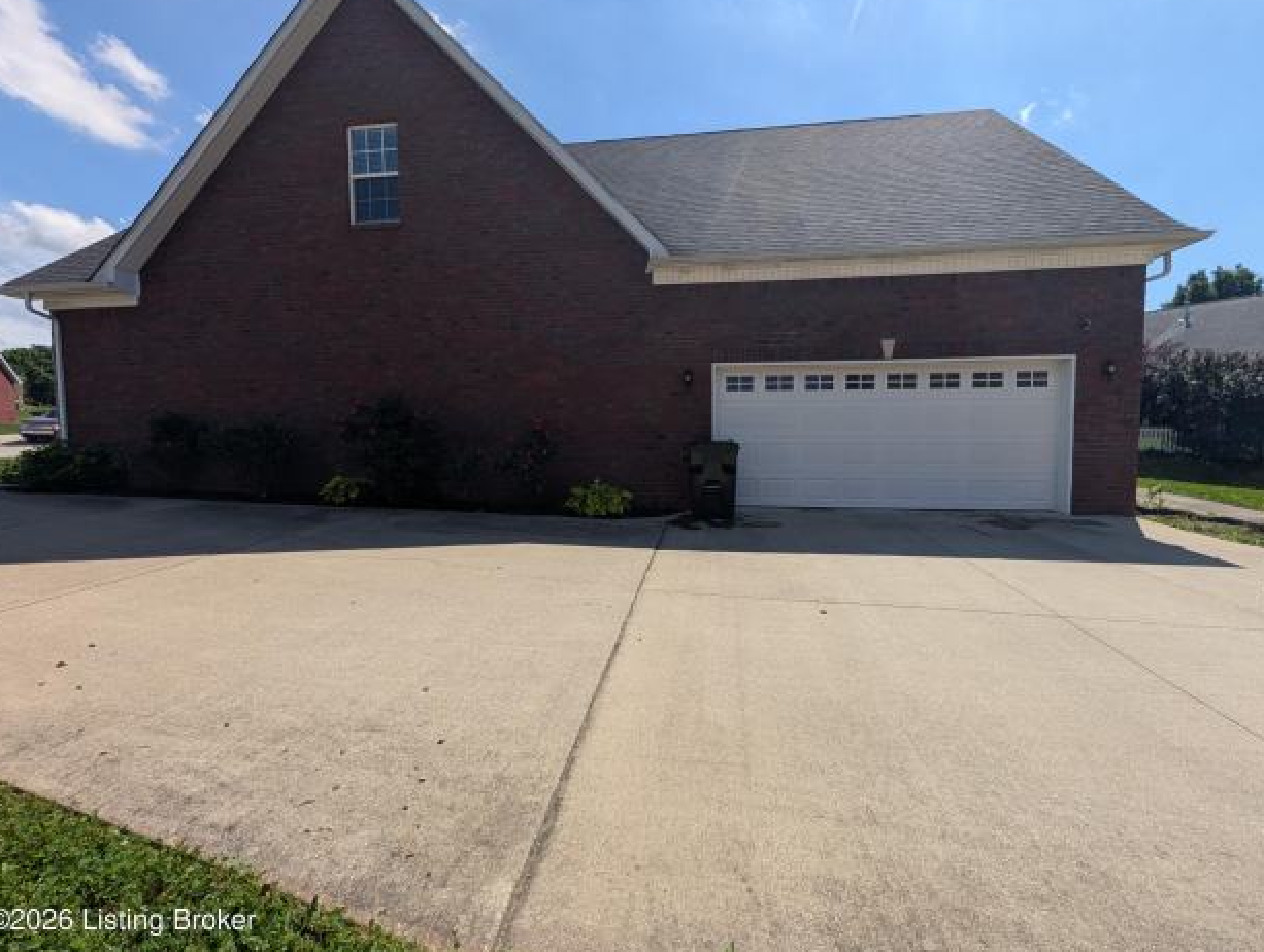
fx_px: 476
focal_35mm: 13
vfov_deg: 90.0
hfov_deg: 106.0
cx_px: 670
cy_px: 451
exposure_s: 1/2786
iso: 47
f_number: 1.7
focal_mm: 2.02
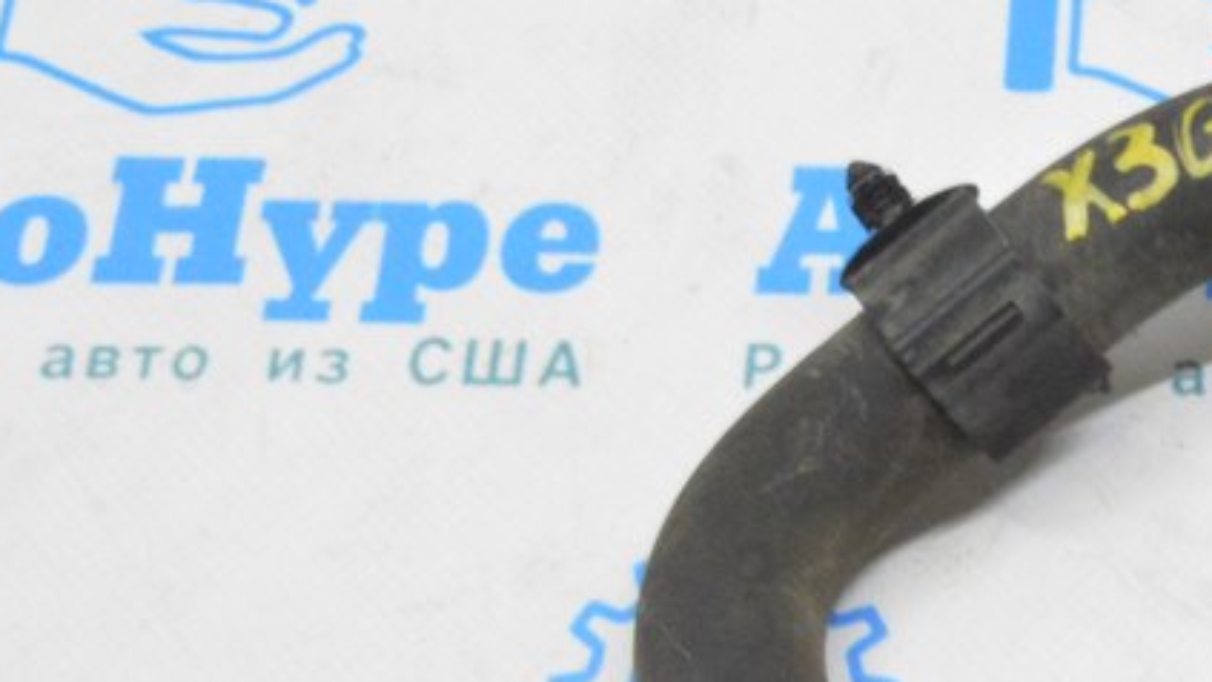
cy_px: 517
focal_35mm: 114
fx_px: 3664
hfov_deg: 18.0
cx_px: 1390
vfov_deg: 10.6
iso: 6400
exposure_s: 1/15
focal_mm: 30
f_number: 20
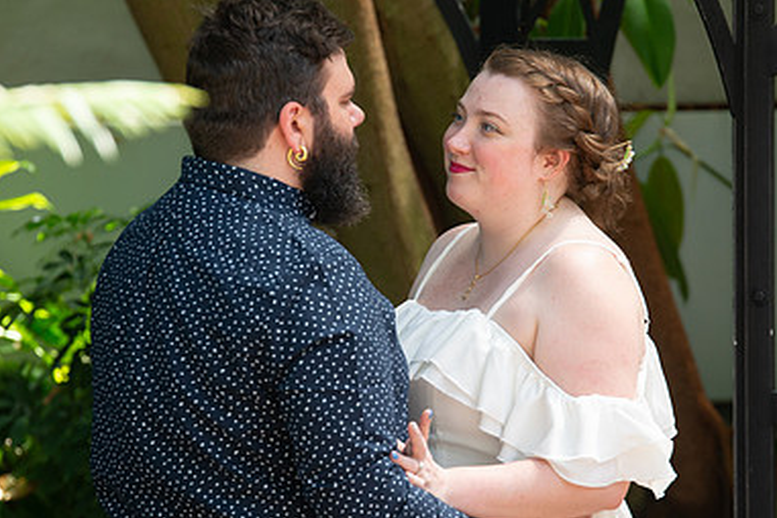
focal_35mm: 316
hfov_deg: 6.5
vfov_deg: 4.3
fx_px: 6820
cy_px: 295
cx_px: 424
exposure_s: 1/200
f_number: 5.6
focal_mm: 200
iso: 640
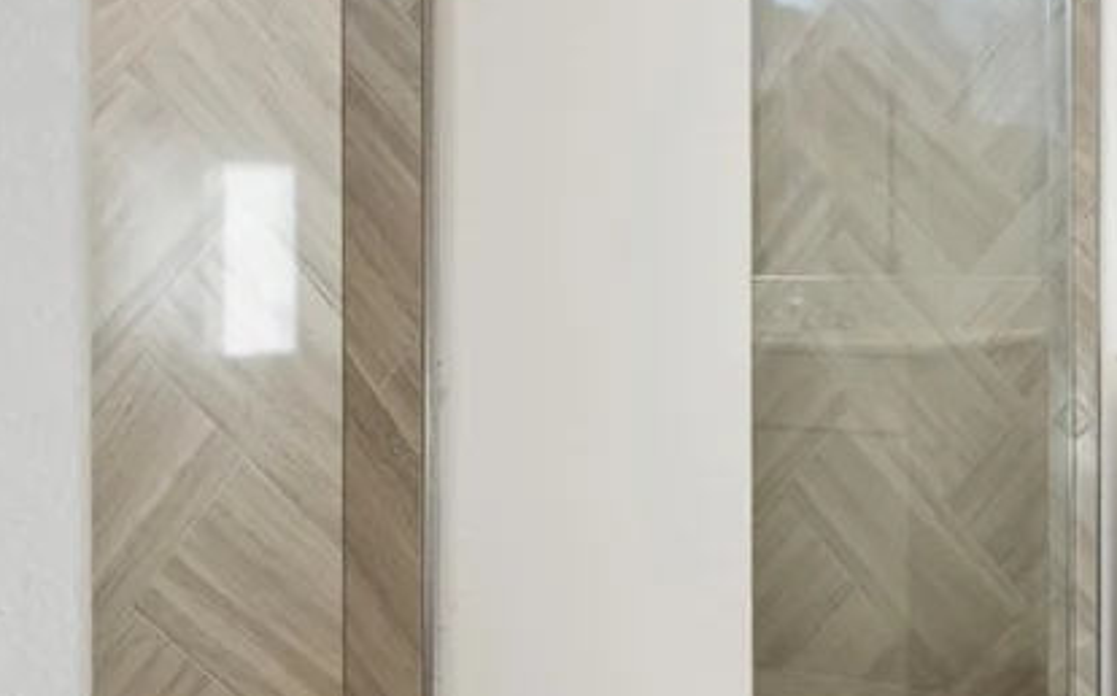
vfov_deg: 24.3
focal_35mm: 53
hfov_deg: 36.4
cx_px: 955
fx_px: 1612
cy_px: 255
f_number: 9
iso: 100
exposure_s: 1/2
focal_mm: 21
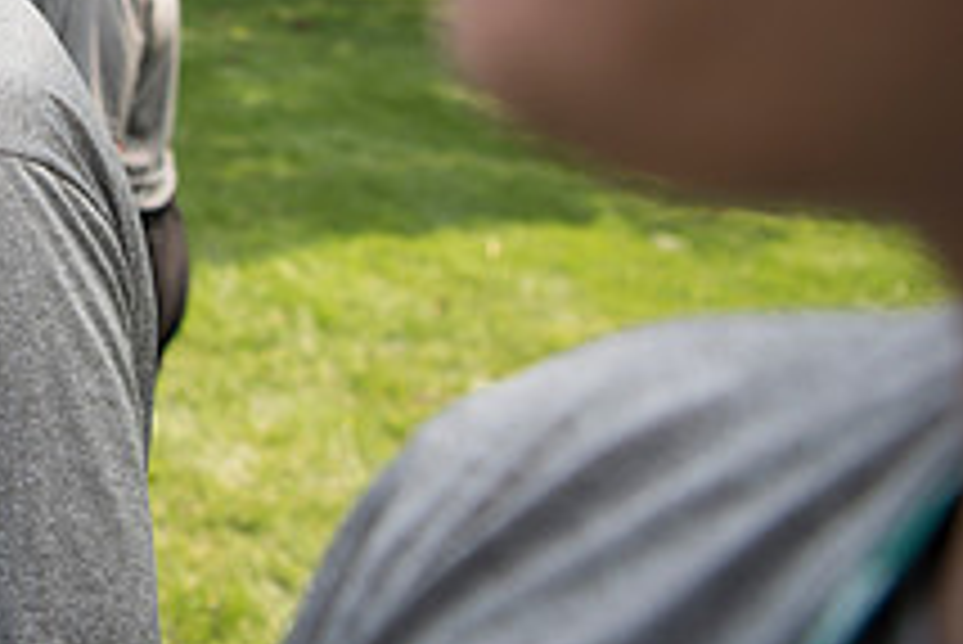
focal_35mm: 65
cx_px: -126
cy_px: -218
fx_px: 1740
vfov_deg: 19.2
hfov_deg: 27.9
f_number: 2.8
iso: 200
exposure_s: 1/1600
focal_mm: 24
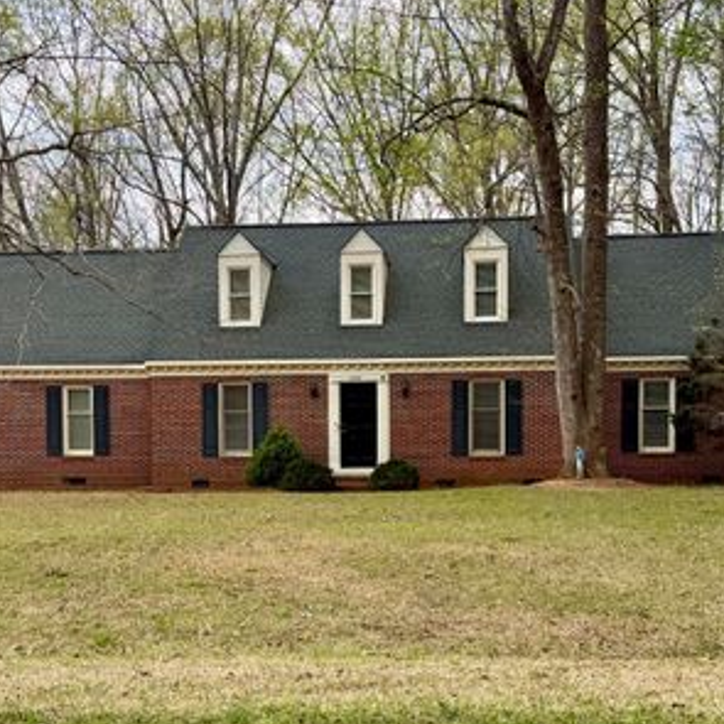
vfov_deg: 45.7
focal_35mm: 36
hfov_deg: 45.8
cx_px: 287
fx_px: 852
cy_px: 281
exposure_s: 1/1653
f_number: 1.78
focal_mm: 6.76
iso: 100
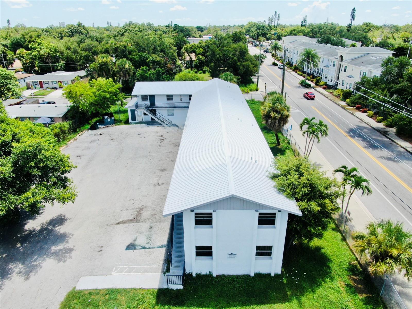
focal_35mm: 24
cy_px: 154
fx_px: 286
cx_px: 206
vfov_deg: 56.8
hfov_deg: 71.6
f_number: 2.8
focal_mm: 4.39
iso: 100
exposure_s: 1/800
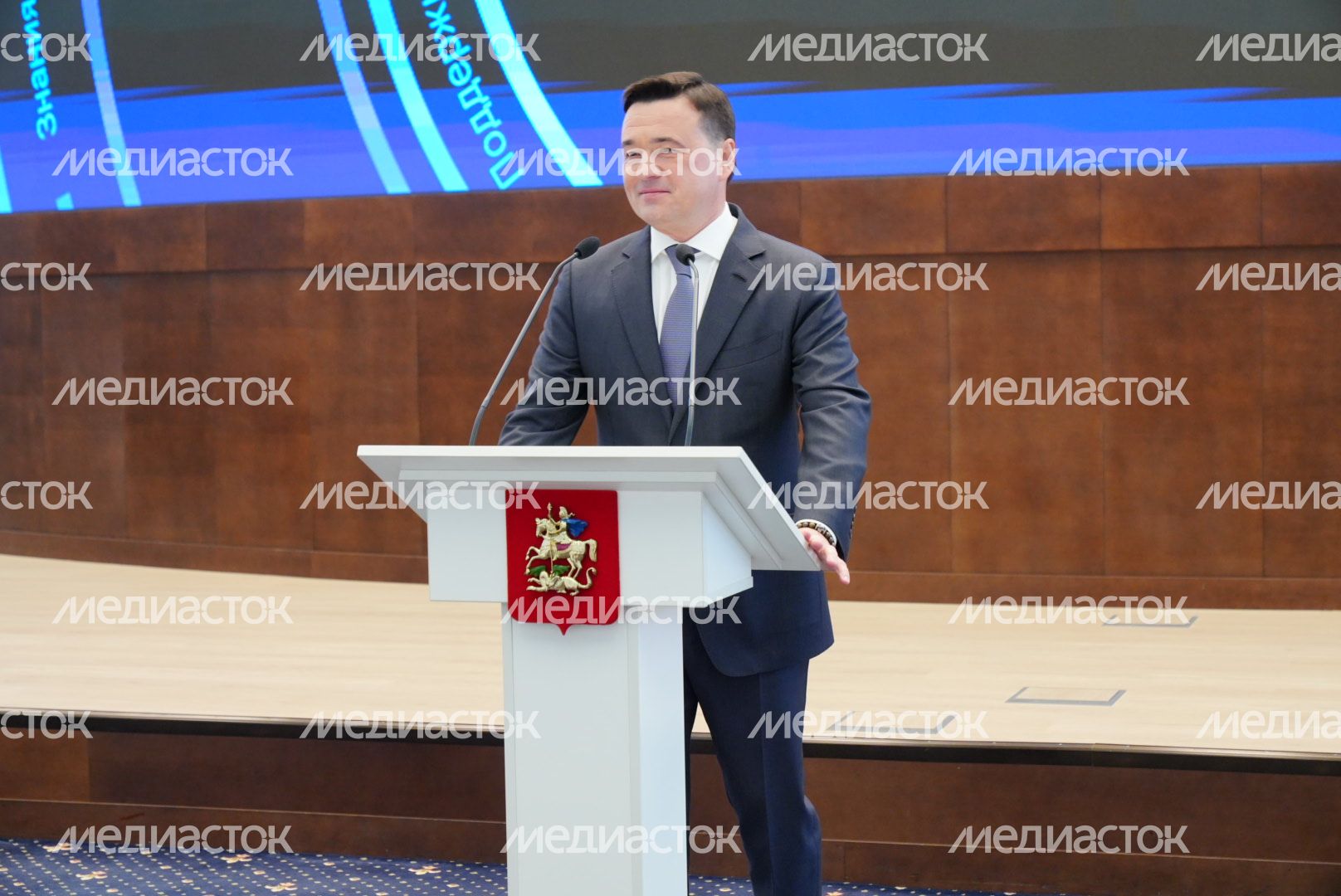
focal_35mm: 70
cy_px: 448
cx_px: 670
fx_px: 2609
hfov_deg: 28.8
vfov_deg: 19.5
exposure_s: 1/100
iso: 3200
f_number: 5
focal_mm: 70
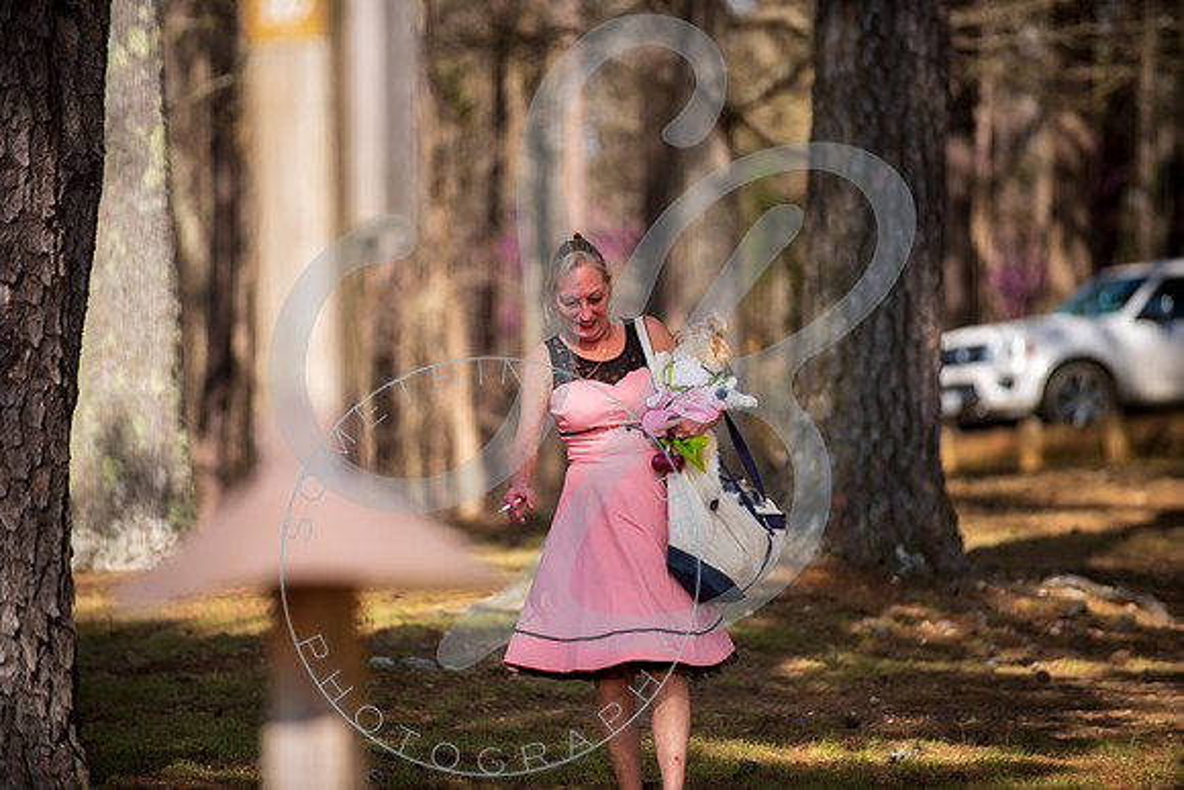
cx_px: 592
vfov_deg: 6.9
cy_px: 395
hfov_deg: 10.3
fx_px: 6579
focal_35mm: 200
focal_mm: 200
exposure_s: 1/640
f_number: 2.8
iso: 100
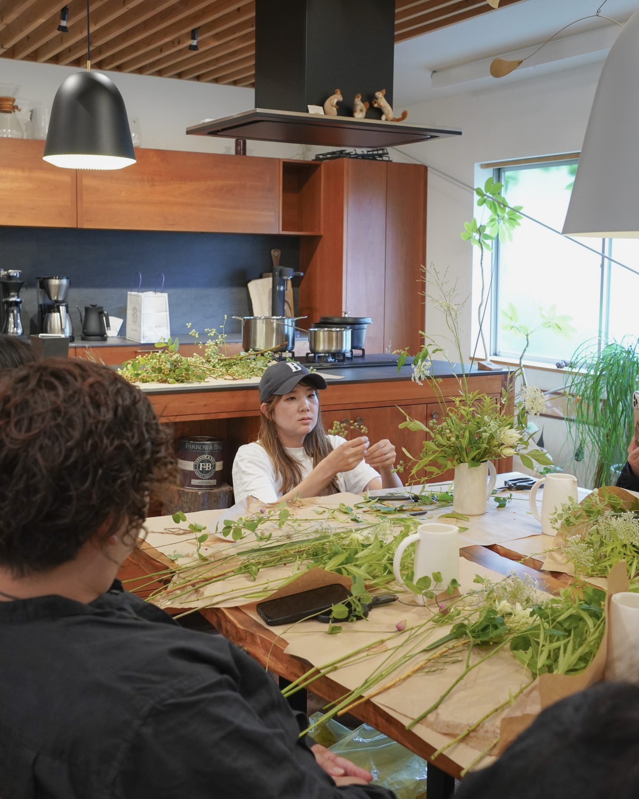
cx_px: 323
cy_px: 372
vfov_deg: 45.8
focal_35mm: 40
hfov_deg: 37.3
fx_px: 945
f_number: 6.3
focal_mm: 35
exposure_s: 1/40
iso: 2500
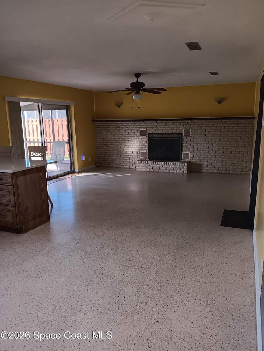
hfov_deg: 53.1
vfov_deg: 67.3
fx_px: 264
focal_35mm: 26
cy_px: 176
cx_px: 132
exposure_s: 1/24.4
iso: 80
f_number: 1.8
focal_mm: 3.98
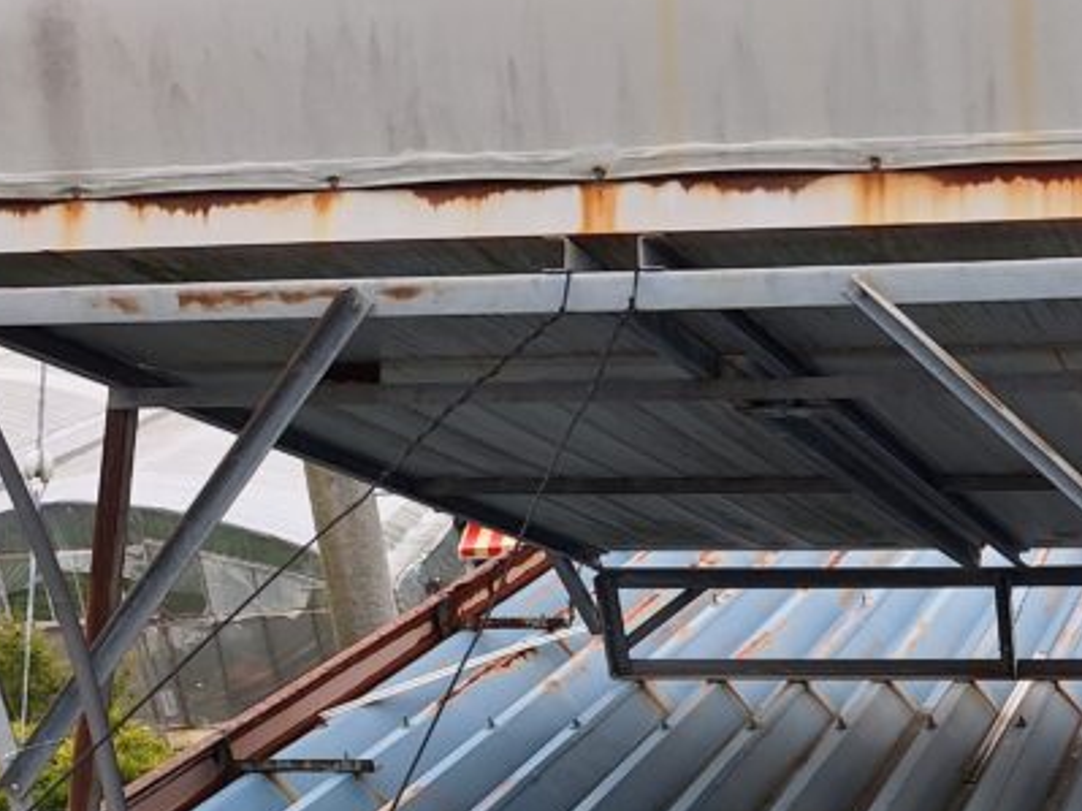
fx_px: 1844
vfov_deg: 23.9
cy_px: 781
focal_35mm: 59
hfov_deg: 29.6
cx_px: 1177
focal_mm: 5.54
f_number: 1.8
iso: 40
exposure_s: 1/494
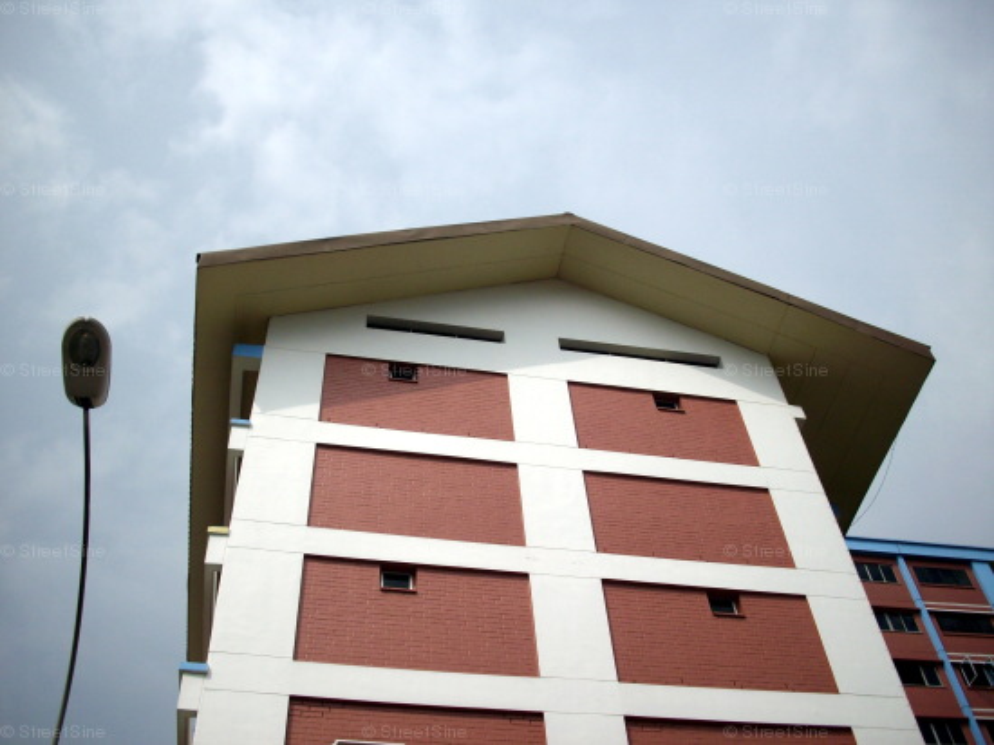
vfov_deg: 38.6
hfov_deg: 50.2
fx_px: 1062
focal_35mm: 37
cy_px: 372
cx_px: 497
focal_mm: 6.2
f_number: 5.6
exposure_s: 1/800
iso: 80
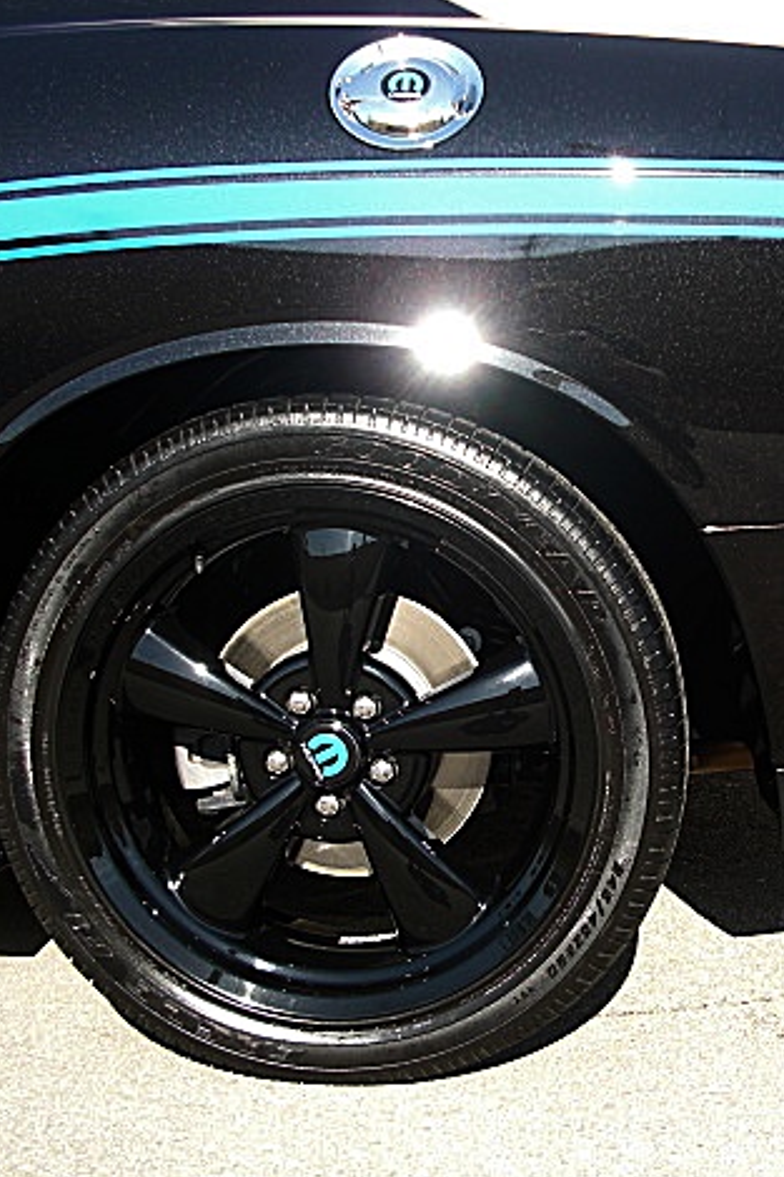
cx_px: 589
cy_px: 583
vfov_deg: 38.9
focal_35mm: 51
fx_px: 1667
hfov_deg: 26.1
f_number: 2.8
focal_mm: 6.3
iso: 50
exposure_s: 1/200
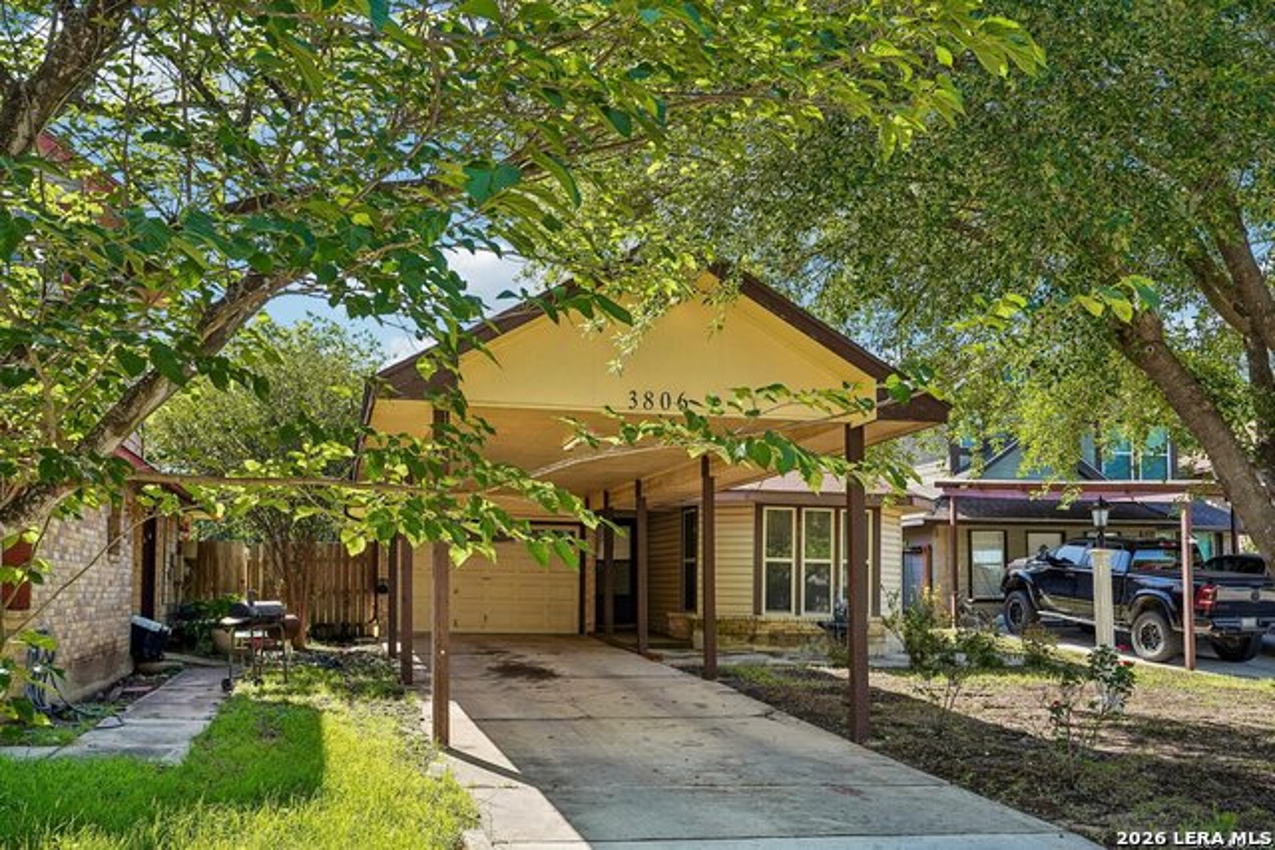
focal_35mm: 32
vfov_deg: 41.1
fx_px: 1134
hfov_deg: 58.7
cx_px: 638
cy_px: 425
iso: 100
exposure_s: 1/60
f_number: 8
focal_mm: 32
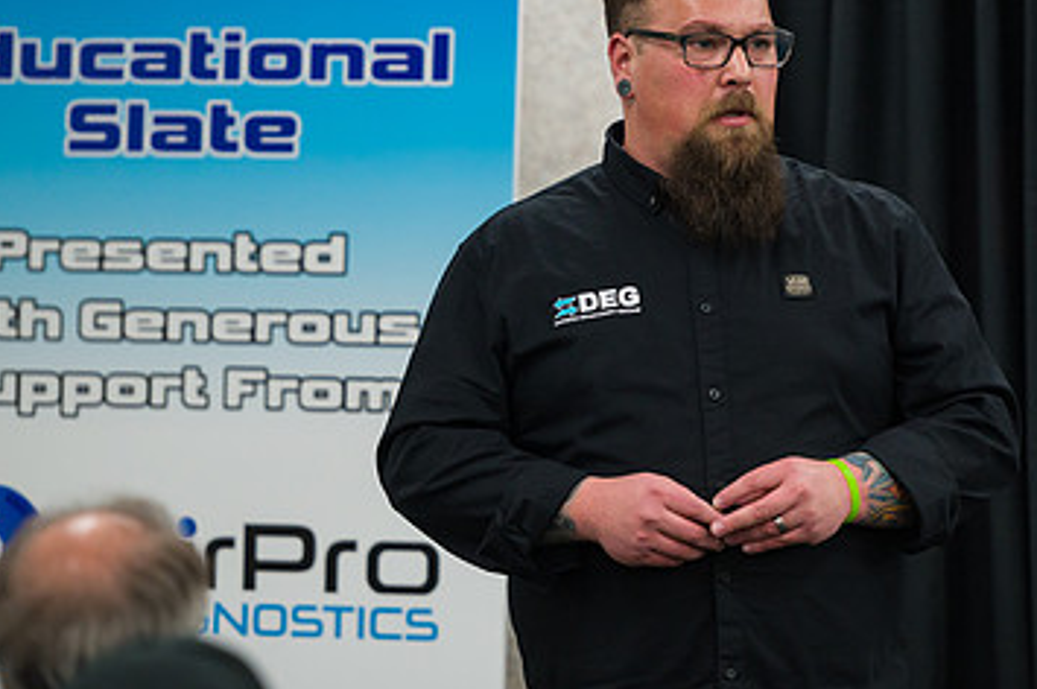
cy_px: 251
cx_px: 622
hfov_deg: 6.8
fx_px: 8691
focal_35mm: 302
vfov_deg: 4.5
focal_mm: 185
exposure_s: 1/500
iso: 1600
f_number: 3.2
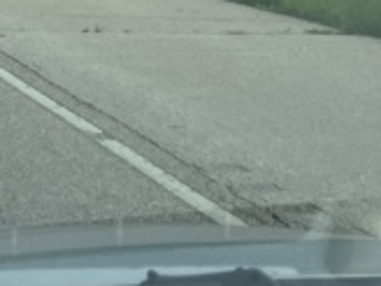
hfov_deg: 16.0
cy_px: -151
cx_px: -145
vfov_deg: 12.2
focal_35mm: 115
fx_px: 1266
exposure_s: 1/2506
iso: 32
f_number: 1.6
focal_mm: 4.2
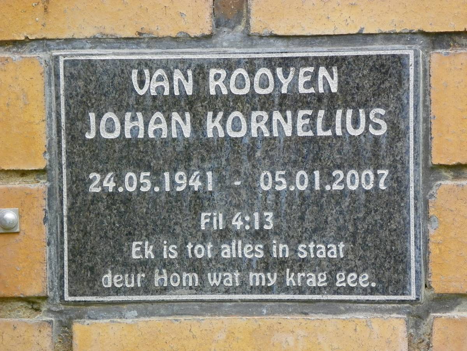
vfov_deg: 12.0
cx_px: 234
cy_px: 176
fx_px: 1659
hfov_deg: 16.0
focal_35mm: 123
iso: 125
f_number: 4
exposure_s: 1/50
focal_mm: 21.9
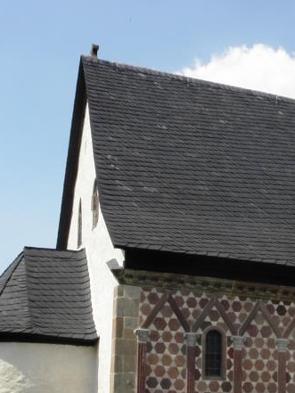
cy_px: 315
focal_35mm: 72
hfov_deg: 19.9
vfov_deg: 26.5
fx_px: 818
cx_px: 290
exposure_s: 1/200
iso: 64
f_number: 5.6
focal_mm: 5.52
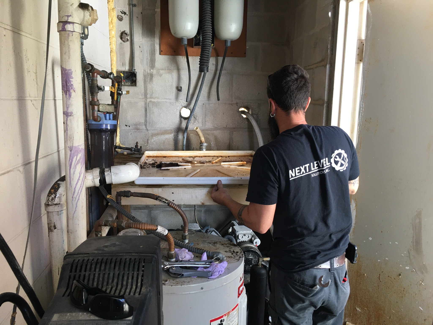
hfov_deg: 61.7
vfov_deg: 48.2
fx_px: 363
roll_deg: +0.1
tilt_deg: -9.2
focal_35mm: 29
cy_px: 162
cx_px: 216
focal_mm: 4.15
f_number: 2.2
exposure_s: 1/30
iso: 25
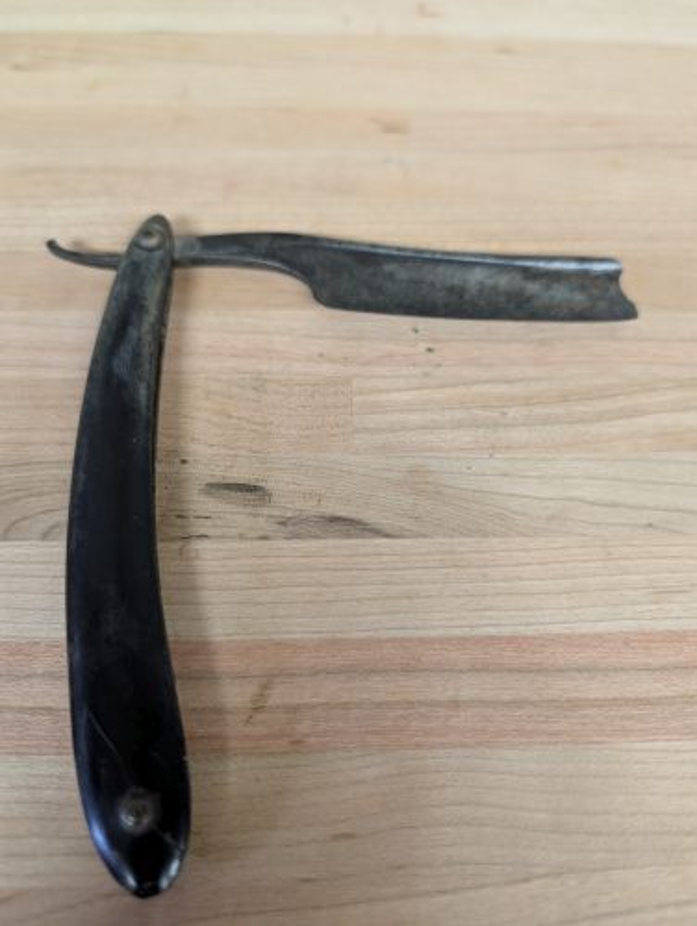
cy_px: 463
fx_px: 643
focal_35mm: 24
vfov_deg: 71.5
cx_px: 348
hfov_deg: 56.9
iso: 413
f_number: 1.68
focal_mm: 6.9
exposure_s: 1/24
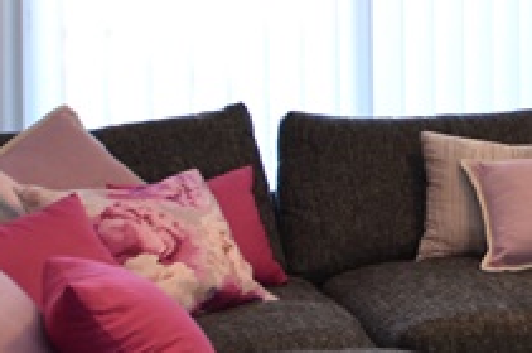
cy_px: 24
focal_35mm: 57
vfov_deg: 23.0
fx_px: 841
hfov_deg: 22.8
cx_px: 920
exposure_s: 1/25
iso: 400
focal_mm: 10
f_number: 5
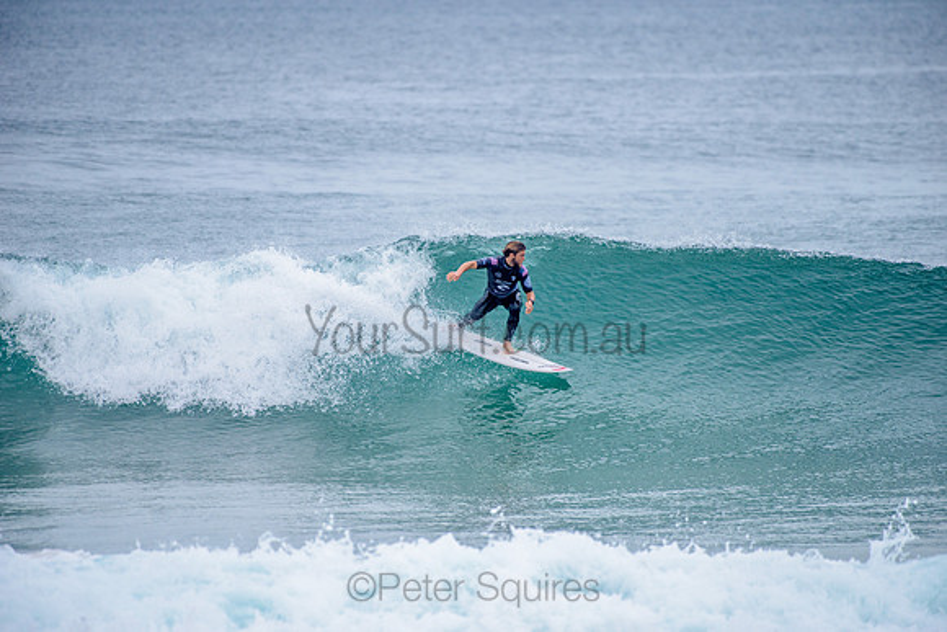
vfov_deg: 2.8
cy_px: 316
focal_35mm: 500
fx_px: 13155
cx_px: 474
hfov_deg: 4.1
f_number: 5.6
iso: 320
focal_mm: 500
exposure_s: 1/2000
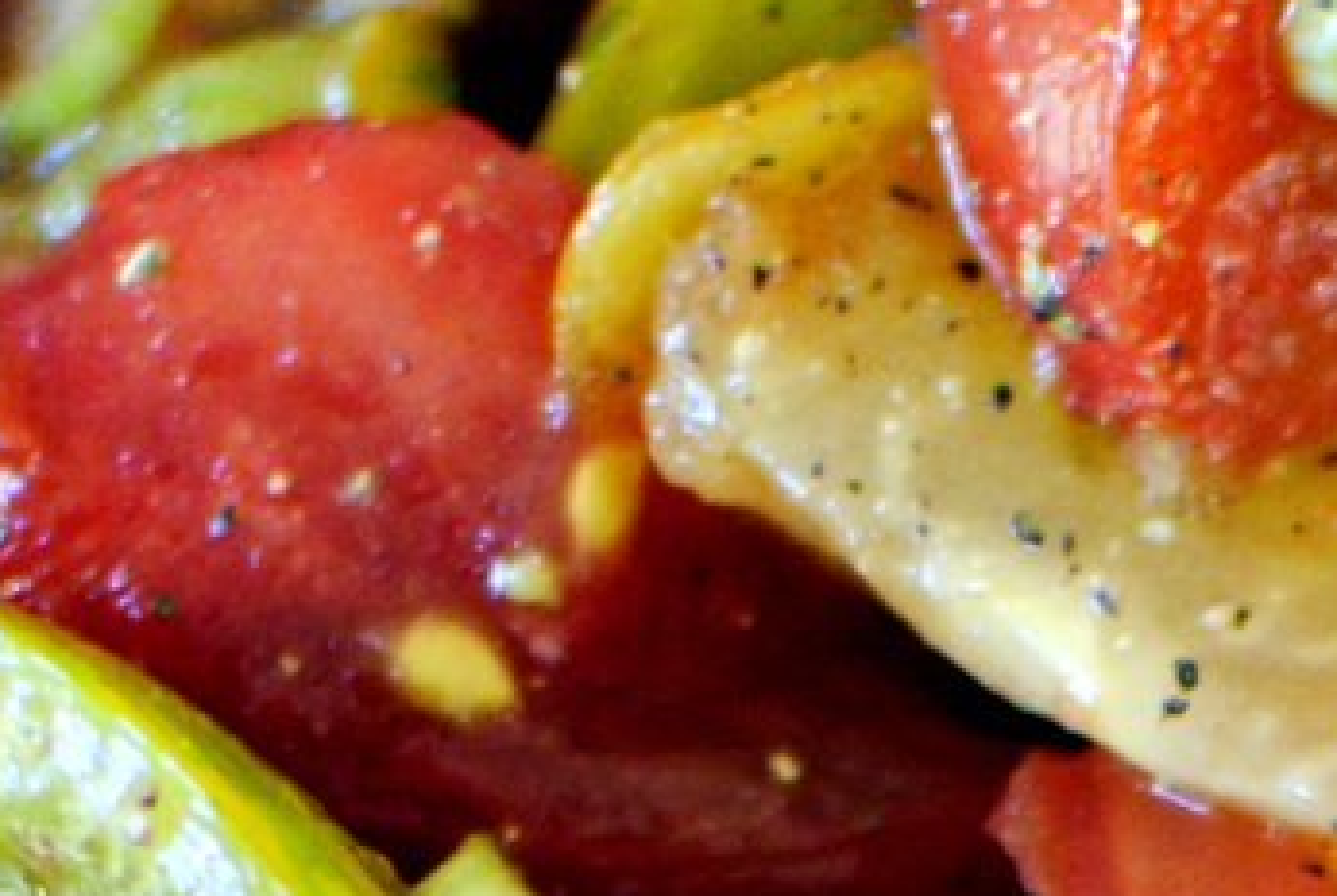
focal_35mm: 283
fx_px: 10517
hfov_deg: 7.3
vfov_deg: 4.8
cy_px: 1802
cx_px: 835
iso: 400
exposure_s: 1/100
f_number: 2
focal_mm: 35
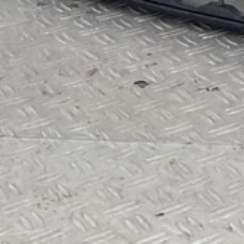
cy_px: -278
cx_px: 642
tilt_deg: -9.5
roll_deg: -3.0
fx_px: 1244
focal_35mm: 156
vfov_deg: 10.2
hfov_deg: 9.6
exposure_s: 1/120
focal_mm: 3
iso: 20
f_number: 1.8
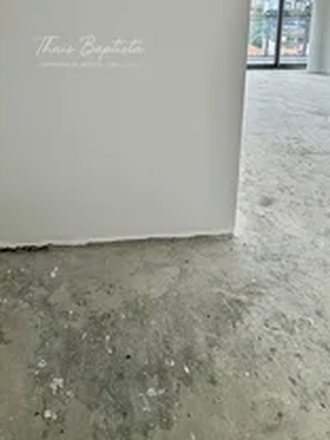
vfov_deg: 58.4
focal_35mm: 26
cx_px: 89
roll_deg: -0.7
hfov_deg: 51.2
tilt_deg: -7.2
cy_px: 51
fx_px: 330
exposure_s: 1/120
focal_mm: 2.22
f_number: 2.2
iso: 64
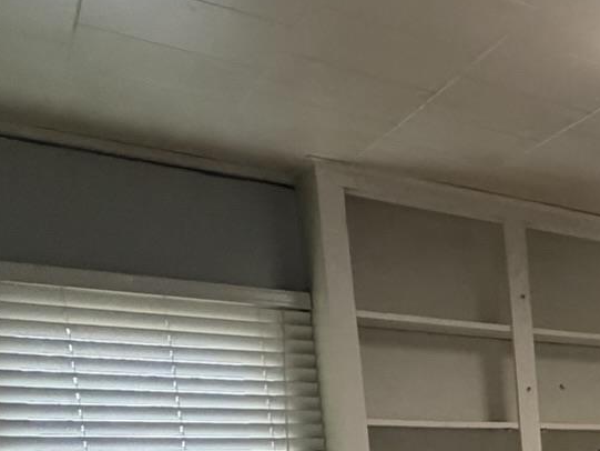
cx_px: 1004
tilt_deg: -8.4
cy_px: 593
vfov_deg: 24.0
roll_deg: +0.1
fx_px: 919
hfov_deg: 23.8
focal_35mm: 53
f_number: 2.2
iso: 640
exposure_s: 1/60
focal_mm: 2.22
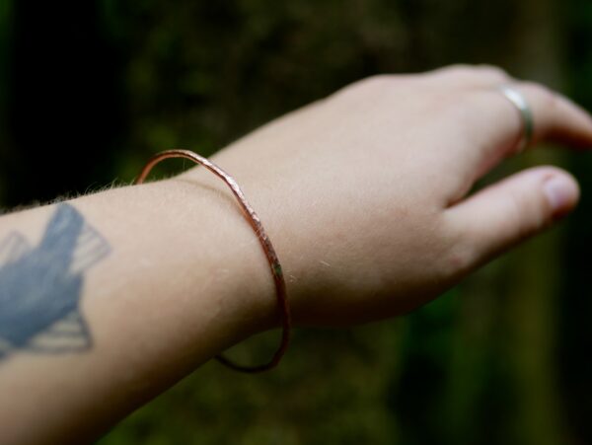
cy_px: 222
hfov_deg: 38.2
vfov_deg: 29.1
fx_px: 856
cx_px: 296
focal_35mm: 50
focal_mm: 25
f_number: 2
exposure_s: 1/200
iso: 200
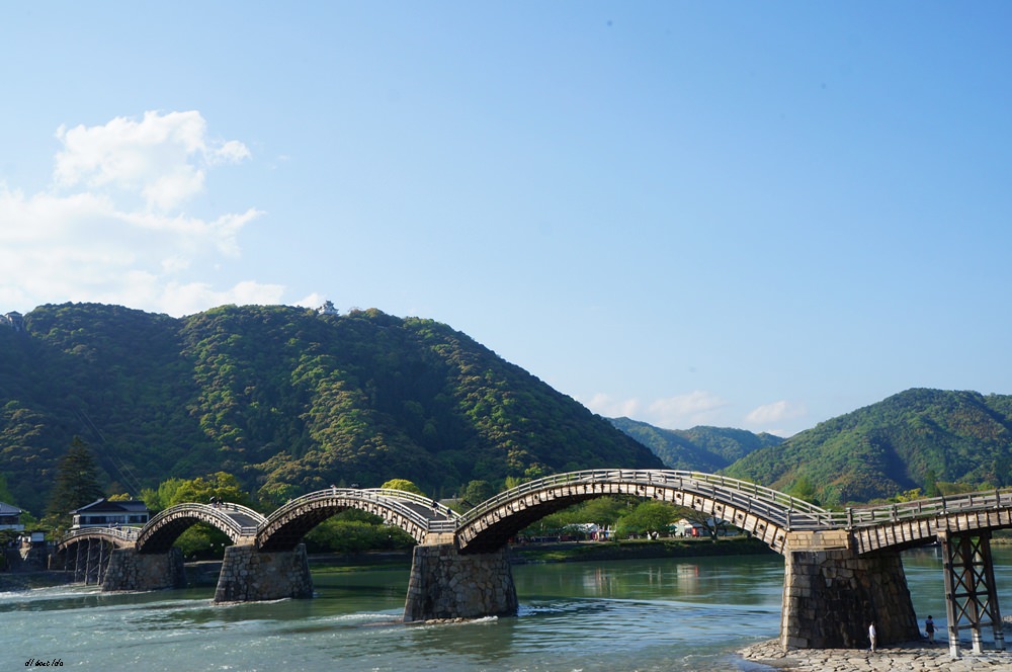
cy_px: 336
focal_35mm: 36
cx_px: 506
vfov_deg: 36.8
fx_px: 1011
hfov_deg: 53.2
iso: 200
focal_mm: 24
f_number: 13
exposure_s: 1/200
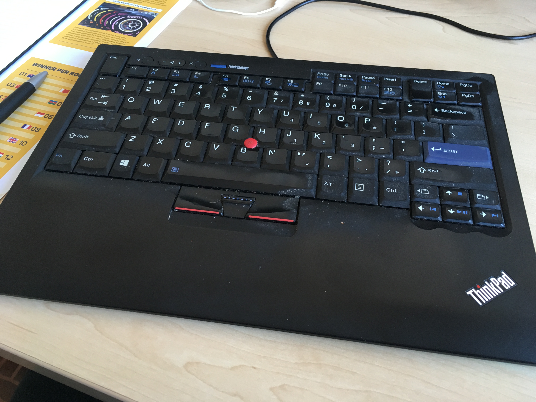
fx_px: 449
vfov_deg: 48.2
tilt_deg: -49.6
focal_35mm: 29
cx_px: 268
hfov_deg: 61.7
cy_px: 201
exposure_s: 1/33
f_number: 2.2
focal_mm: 4.15
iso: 100
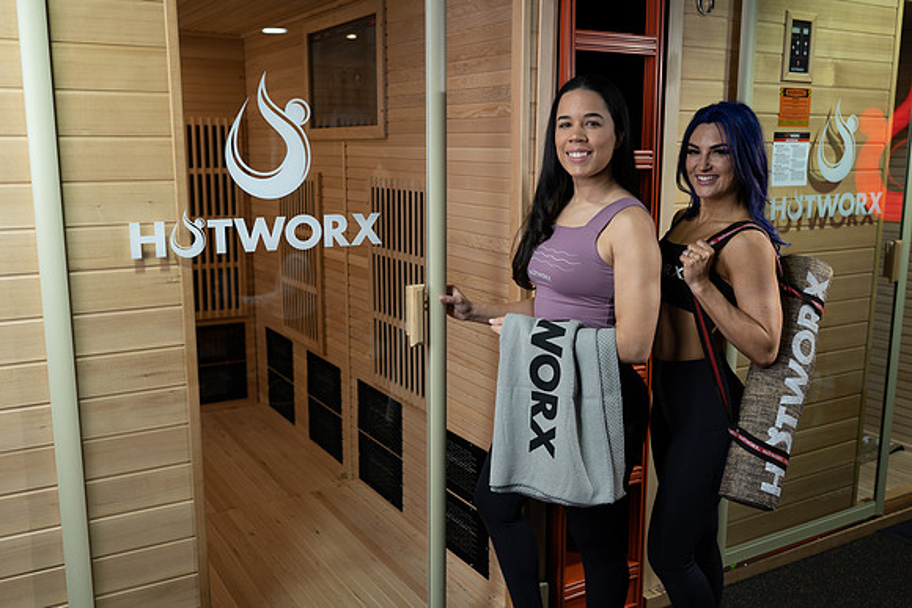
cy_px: 304
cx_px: 456
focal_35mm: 35
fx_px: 887
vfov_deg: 37.9
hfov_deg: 54.4
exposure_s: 1/125
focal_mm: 35
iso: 200
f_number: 2.8
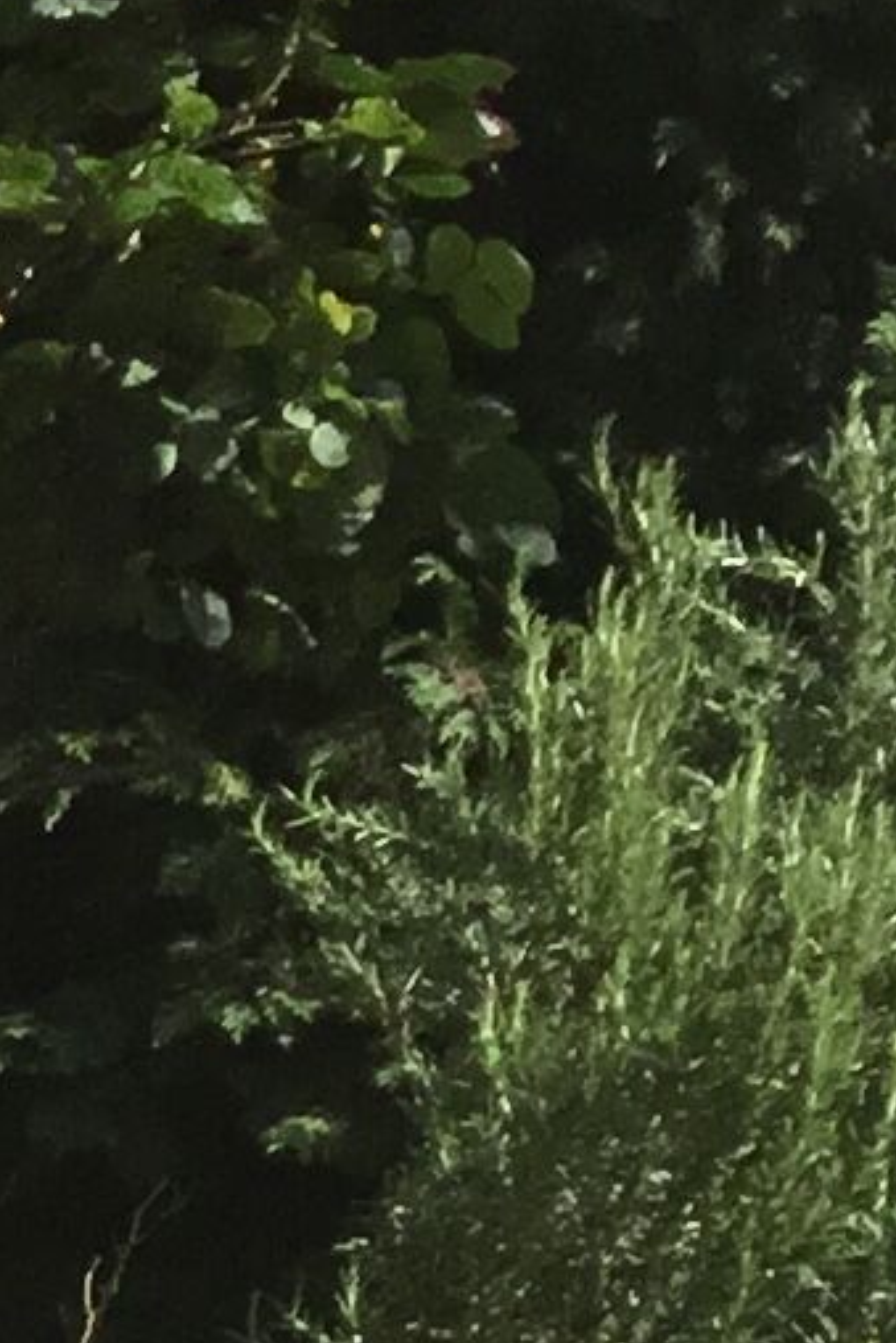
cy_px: 2760
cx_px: -2059
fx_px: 7722
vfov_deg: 9.3
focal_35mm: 207
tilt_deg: -7.7
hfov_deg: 6.0
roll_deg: -3.2
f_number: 2.4
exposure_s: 1/1812
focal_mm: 3.3
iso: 25
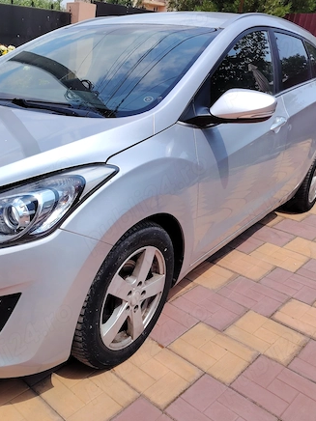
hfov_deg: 41.6
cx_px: 77
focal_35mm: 33
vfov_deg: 55.4
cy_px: 213
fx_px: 402
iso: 100
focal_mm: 5.25
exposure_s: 1/899
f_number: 1.75
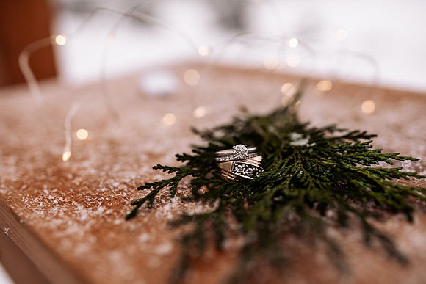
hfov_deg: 54.4
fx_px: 414
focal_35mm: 35
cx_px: 213
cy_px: 142
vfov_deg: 37.9
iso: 160
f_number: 2.2
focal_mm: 35
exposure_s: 1/640
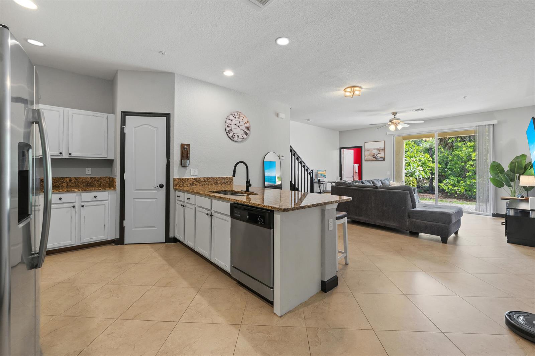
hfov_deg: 104.3
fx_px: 208
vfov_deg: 81.2
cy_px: 178
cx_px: 268
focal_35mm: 14
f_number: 9
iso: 250
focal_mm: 14
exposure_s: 1/1.67
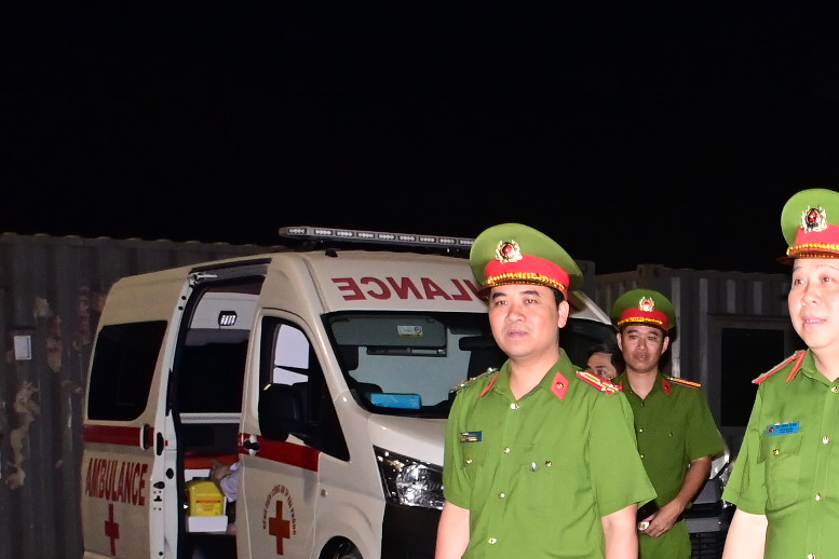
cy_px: 567
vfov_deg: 17.5
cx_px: 958
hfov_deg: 24.6
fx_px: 1771
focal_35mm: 76
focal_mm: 20
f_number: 3.5
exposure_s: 1/200
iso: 2000
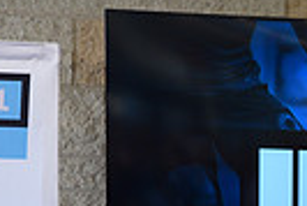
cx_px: 579
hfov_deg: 8.2
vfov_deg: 5.6
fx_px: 2049
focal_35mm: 240
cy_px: 415
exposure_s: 1/60
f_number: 3.2
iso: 400
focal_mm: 55
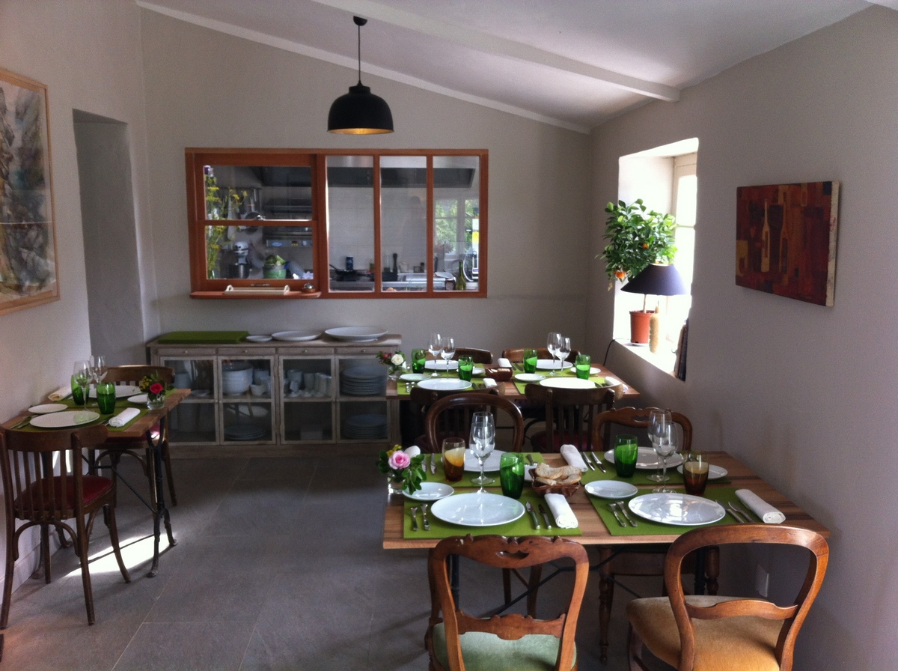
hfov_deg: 52.7
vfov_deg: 40.6
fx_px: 907
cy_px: 336
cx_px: 449
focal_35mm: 35
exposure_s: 1/24
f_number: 2.8
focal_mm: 3.85
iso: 80
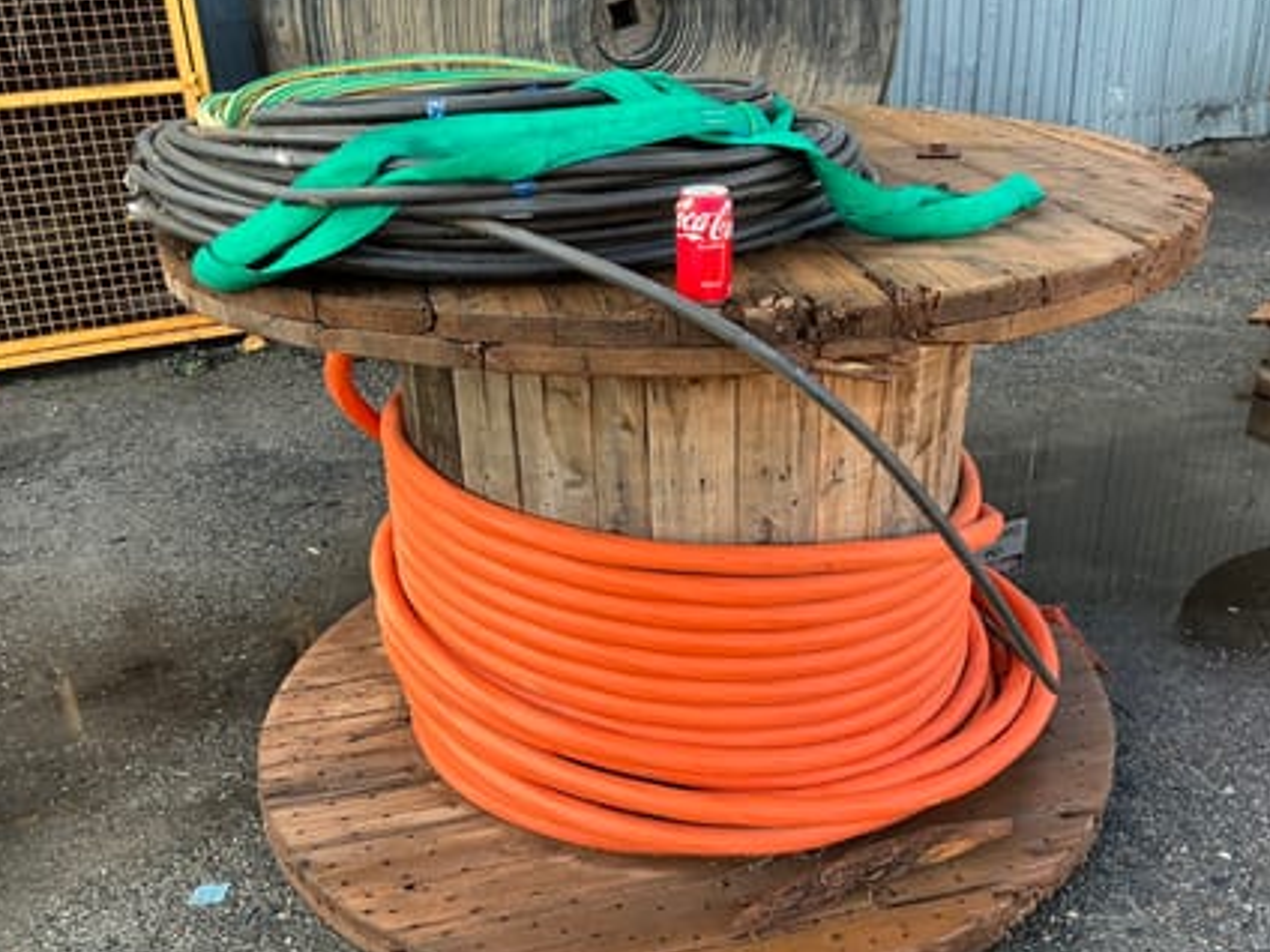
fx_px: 1211
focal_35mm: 33
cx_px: 683
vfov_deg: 42.9
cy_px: 537
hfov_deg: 55.3
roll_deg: +1.6
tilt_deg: -27.5
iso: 20
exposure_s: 1/122
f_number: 1.8
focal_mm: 3
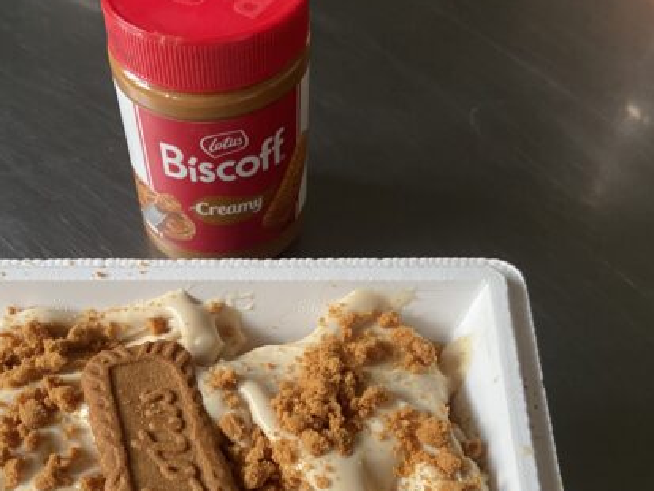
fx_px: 794
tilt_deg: -55.5
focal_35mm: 42
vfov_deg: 34.1
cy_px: 328
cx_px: 249
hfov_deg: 44.5
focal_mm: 4.25
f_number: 1.8
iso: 250
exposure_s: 1/60
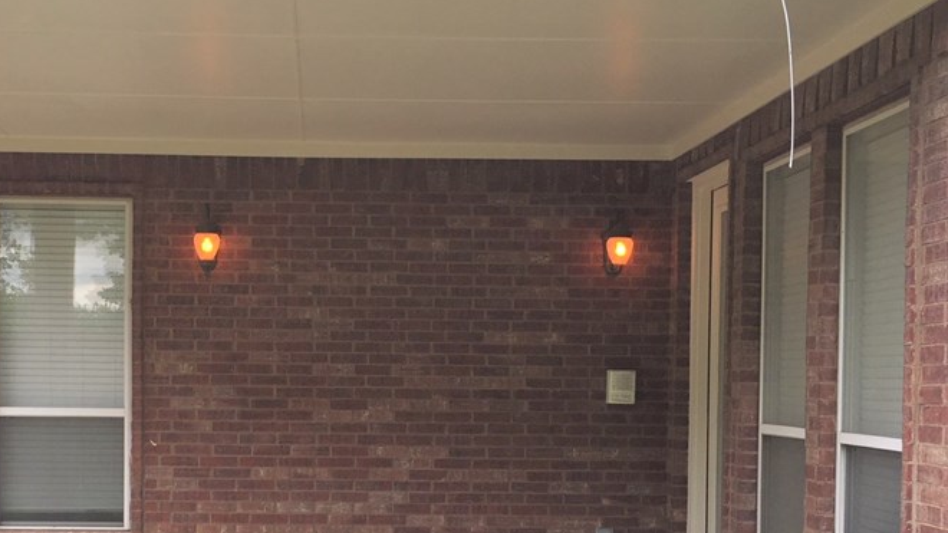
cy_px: 405
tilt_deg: -1.5
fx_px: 1232
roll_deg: -0.9
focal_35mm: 49
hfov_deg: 41.6
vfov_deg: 24.1
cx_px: 329
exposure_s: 1/242
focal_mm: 4.15
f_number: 2.2
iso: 25
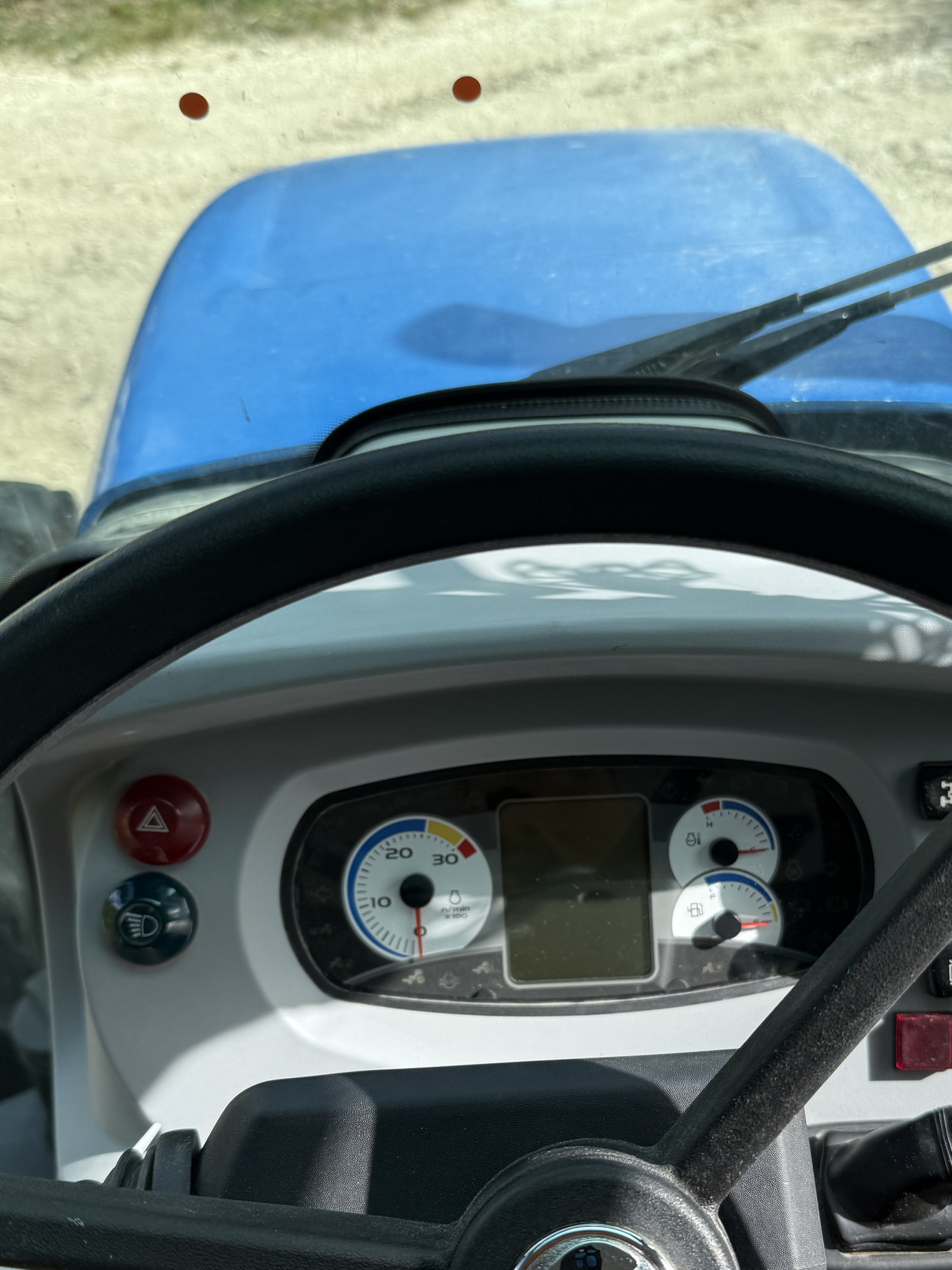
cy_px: 783
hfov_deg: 38.5
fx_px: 1357
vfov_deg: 49.7
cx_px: 560
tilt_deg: -46.0
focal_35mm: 37
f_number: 1.78
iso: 80
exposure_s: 1/1949
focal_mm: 6.76
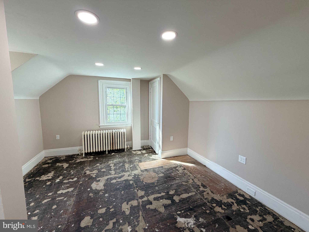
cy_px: 116
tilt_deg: -6.1
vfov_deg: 85.7
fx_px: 125
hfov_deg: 102.1
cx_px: 154
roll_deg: -0.2
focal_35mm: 14
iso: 100
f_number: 2.2
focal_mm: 2.22
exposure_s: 1/120
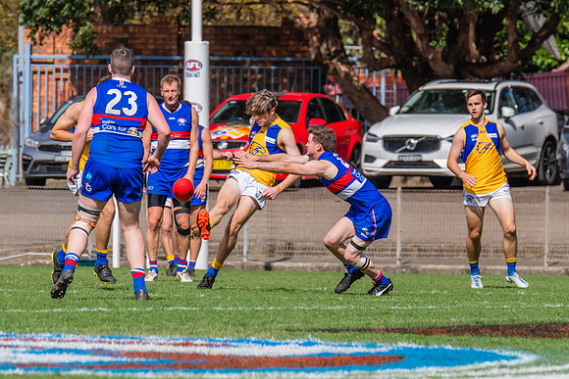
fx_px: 10761
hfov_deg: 3.0
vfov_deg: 2.0
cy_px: 153
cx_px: 263
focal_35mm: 681
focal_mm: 420
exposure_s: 1/1600
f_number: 9
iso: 800
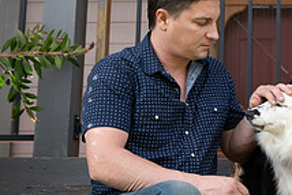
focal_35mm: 84
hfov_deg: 23.4
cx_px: 272
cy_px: 63
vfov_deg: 16.2
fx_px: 682
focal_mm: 31
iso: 125
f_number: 2.8
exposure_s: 1/250
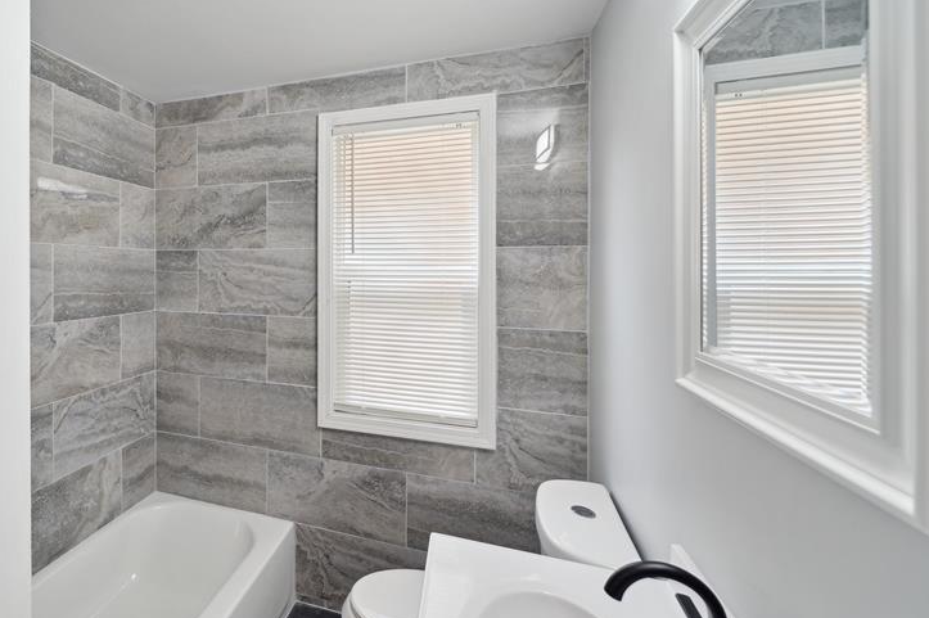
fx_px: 438
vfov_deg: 70.1
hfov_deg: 89.7
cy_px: 271
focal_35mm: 17
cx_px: 305
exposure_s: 1/8
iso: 250
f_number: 7.1
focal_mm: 12
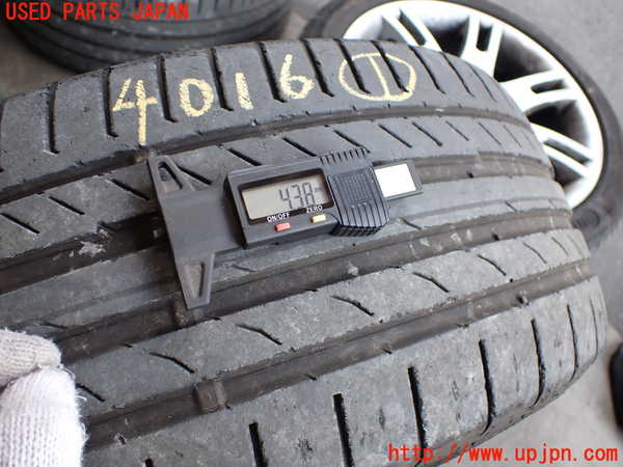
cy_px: 234
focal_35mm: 30
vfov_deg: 46.8
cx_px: 312
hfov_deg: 60.0
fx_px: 540
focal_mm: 5.4
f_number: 2.3
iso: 160
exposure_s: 1/125
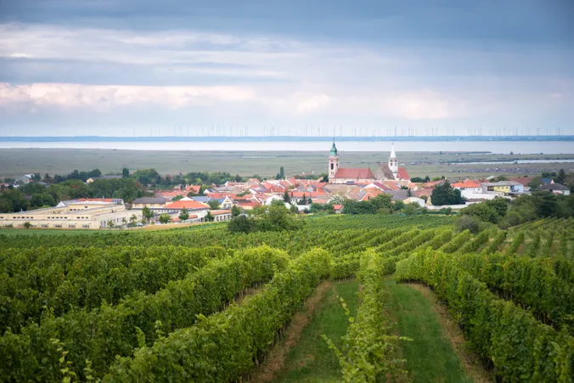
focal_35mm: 105
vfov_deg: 13.0
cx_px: 287
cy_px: 192
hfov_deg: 19.5
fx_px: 1674
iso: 640
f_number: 7.1
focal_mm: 105
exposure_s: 1/320
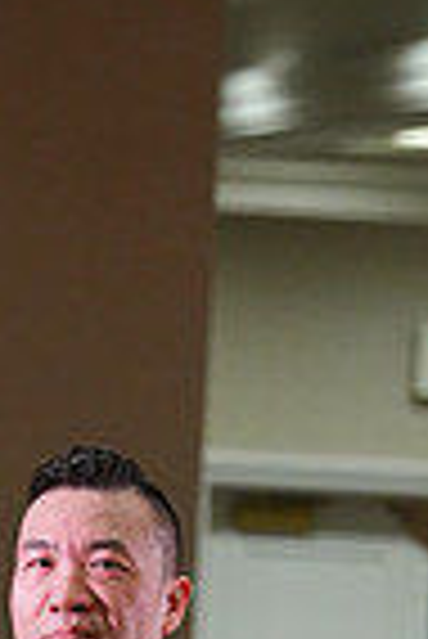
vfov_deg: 2.5
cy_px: 1143
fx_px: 14338
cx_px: 2
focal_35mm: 806
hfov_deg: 1.7
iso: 4000
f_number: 6.3
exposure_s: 1/200
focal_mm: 197
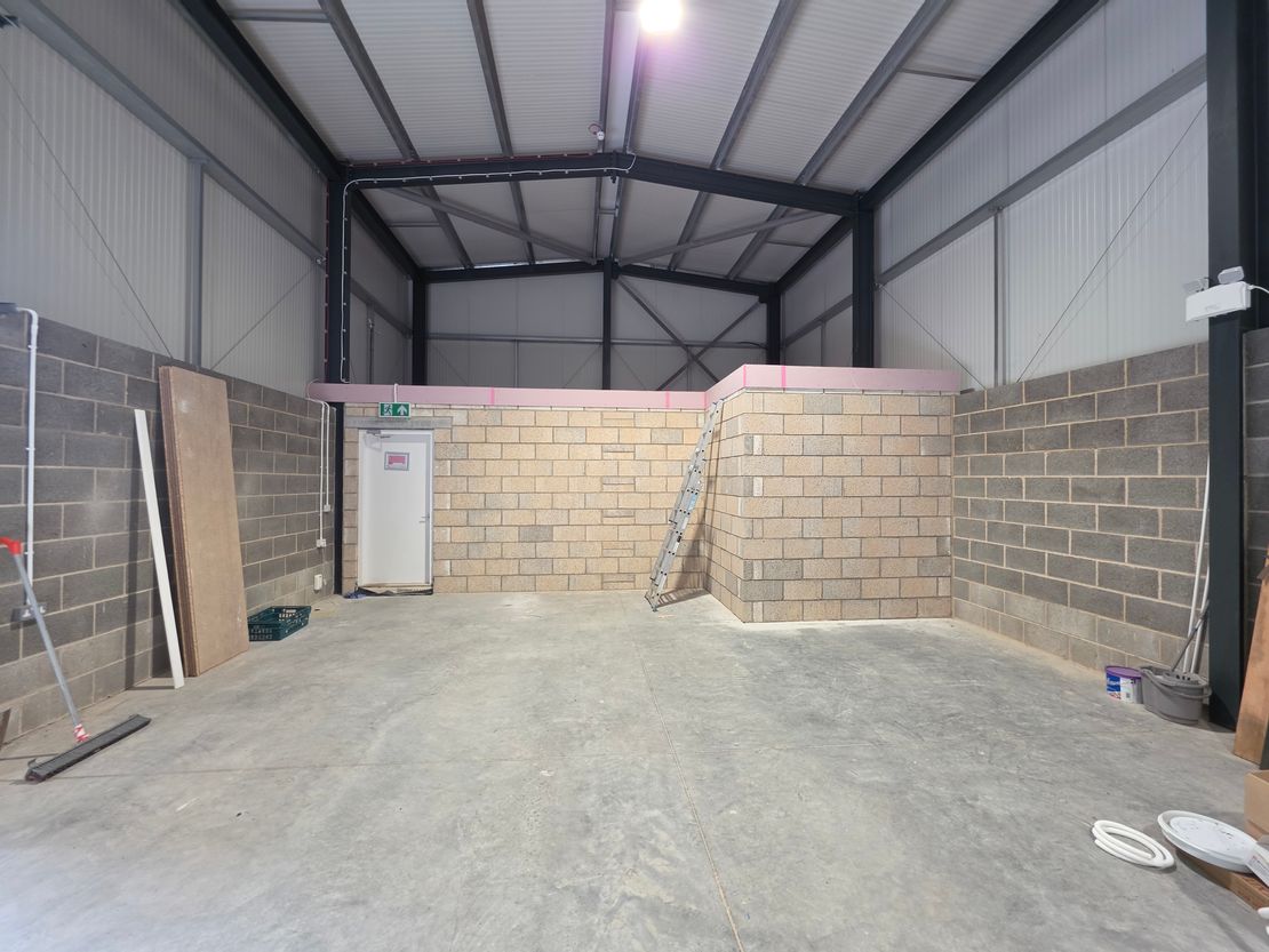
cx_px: 634
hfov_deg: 106.2
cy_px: 476
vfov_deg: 89.9
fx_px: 477
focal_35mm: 13
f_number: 1.9
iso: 125
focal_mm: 2.2
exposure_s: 1/100
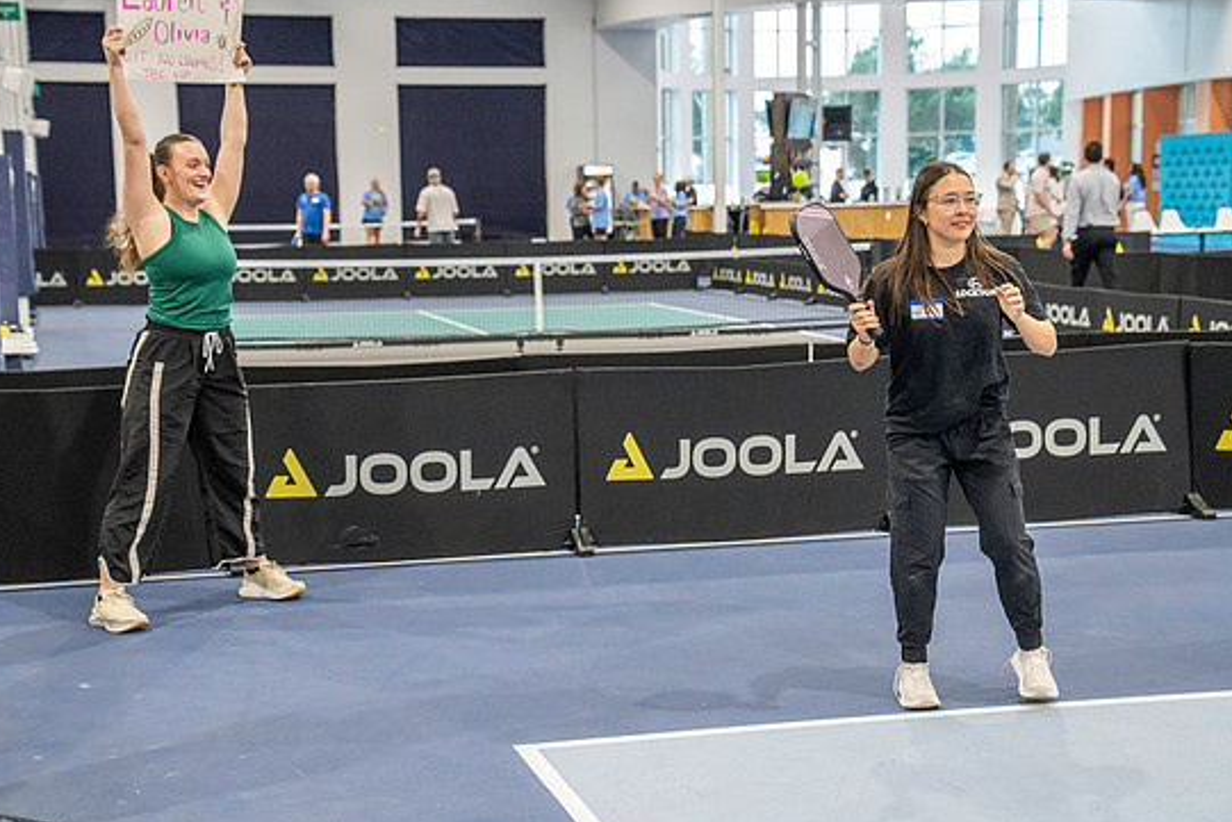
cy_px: 416
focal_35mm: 60
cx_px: 588
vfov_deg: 22.6
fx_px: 2054
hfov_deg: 33.4
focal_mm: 56
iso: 6400
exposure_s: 1/400
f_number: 4
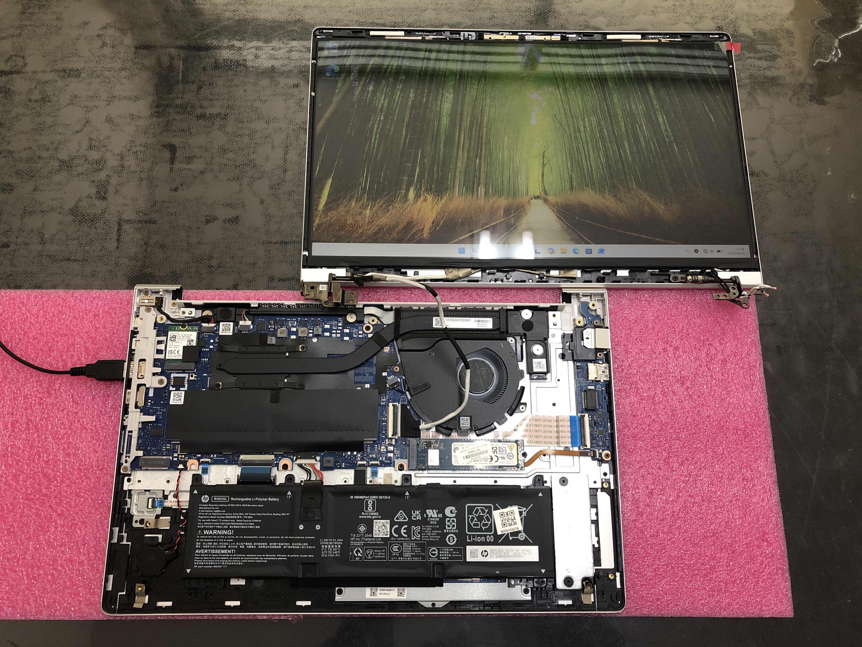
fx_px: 697
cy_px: 324
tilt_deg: -75.6
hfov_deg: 63.4
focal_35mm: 28
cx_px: 431
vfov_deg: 49.7
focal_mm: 3.99
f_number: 1.8
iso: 32
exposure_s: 1/25
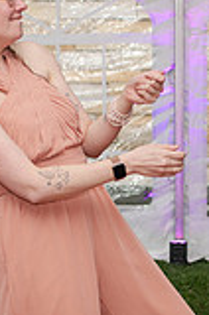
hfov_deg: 8.7
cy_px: 257
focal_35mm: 156
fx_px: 1364
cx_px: 160
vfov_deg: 13.1
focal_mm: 35
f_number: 3.2
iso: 800
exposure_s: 1/200
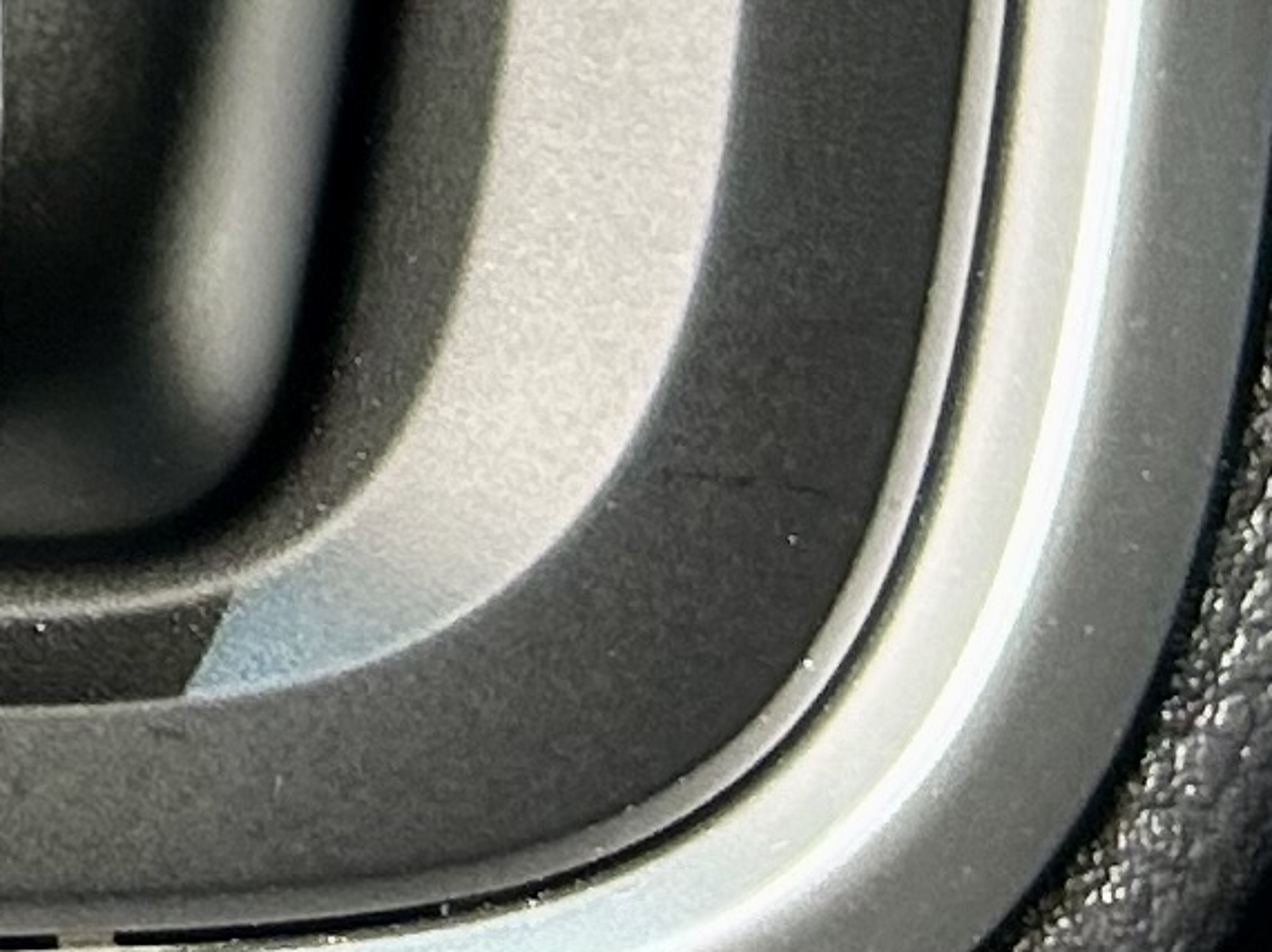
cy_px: -606
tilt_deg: -9.1
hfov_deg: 9.6
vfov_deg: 7.9
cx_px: -1707
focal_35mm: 184
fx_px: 6758
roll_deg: +1.3
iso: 100
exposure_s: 1/100
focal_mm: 5.7
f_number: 1.5
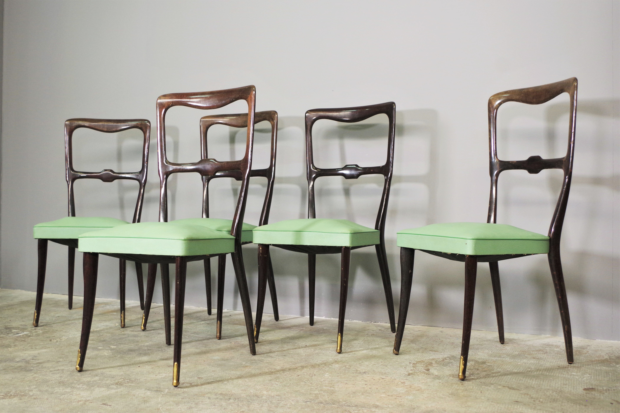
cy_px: 206
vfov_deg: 36.9
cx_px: 310
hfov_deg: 53.1
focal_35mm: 36
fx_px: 620
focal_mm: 24.38
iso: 800
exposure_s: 1/30
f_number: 4
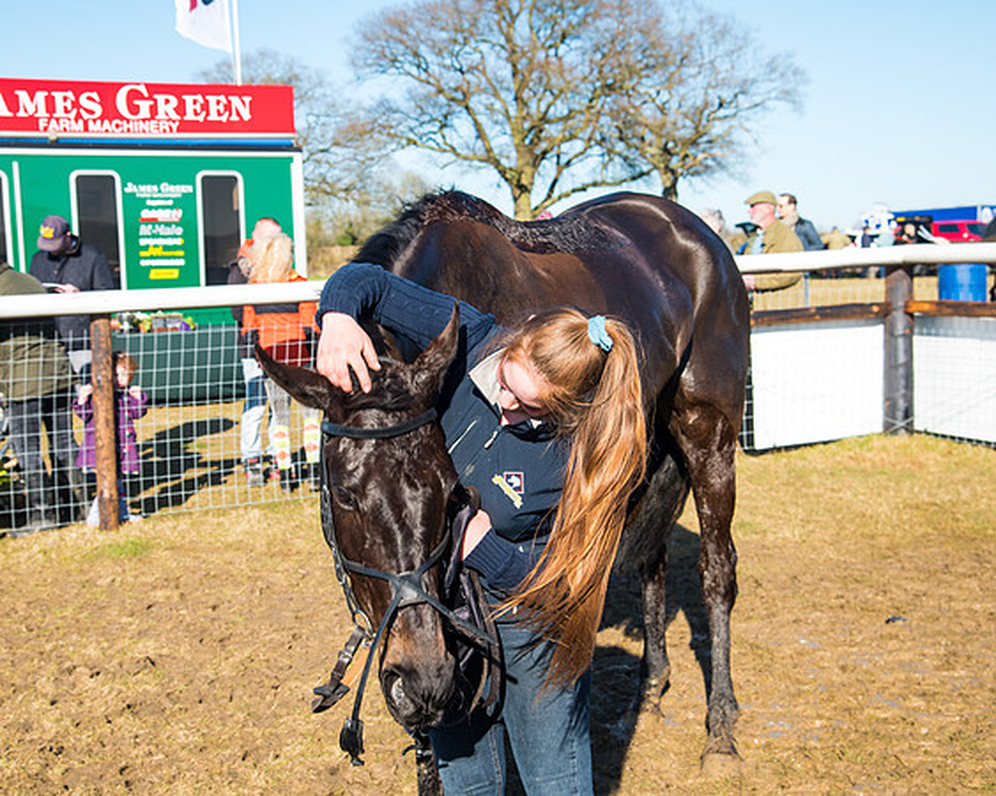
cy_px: 398
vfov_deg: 28.0
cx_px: 424
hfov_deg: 34.6
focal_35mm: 54
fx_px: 1595
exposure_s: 1/250
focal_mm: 48
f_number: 5
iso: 125
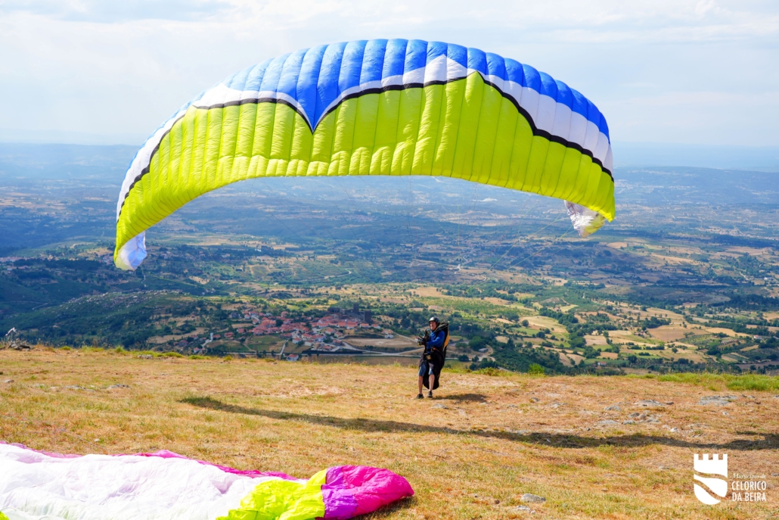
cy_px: 260
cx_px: 390
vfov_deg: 35.1
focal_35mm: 38
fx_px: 822
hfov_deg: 50.7
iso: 100
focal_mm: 38
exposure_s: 1/640
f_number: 5
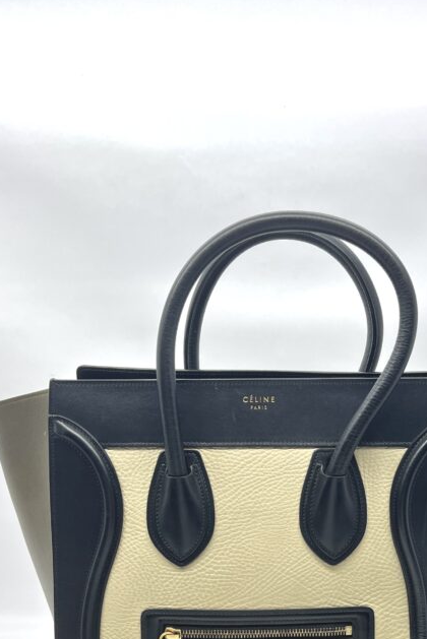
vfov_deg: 42.7
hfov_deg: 30.4
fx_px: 782
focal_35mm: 44
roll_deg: +0.4
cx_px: 270
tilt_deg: -8.2
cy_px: 499
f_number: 1.5
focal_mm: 5.7
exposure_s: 1/102
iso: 32
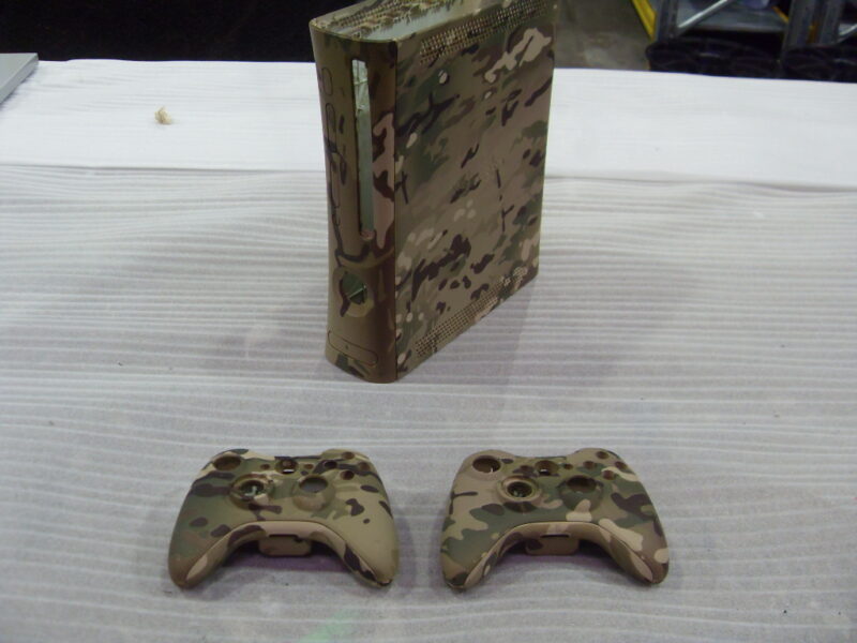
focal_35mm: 35
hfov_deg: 52.6
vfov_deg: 40.7
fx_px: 867
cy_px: 322
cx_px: 428
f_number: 2.8
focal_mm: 6.3
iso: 200
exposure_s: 1/30
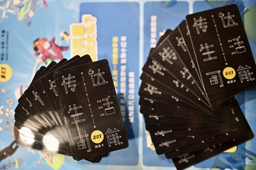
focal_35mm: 35
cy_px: 85
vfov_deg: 37.8
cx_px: 128
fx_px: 249
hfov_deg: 54.5
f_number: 1.8
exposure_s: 1/100
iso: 2000
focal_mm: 35
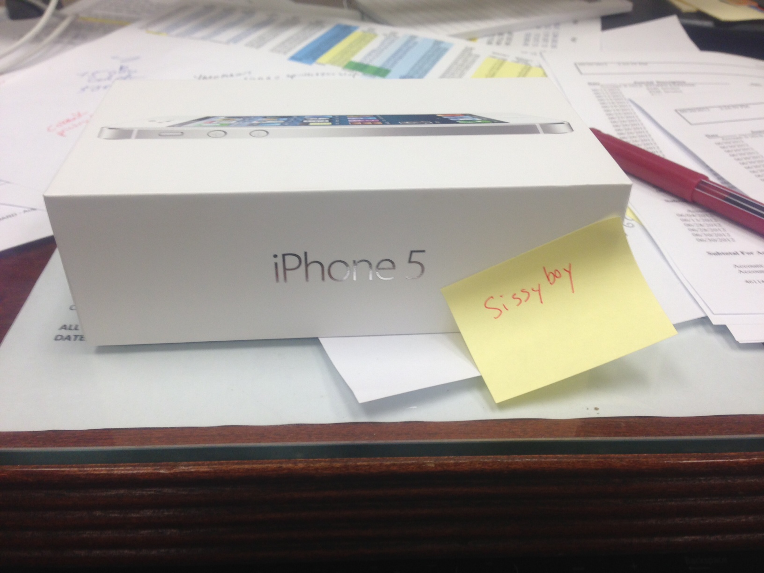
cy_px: 286
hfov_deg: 55.4
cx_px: 382
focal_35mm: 33
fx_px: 728
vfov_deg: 42.9
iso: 64
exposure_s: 1/60
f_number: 2.4
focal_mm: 4.13
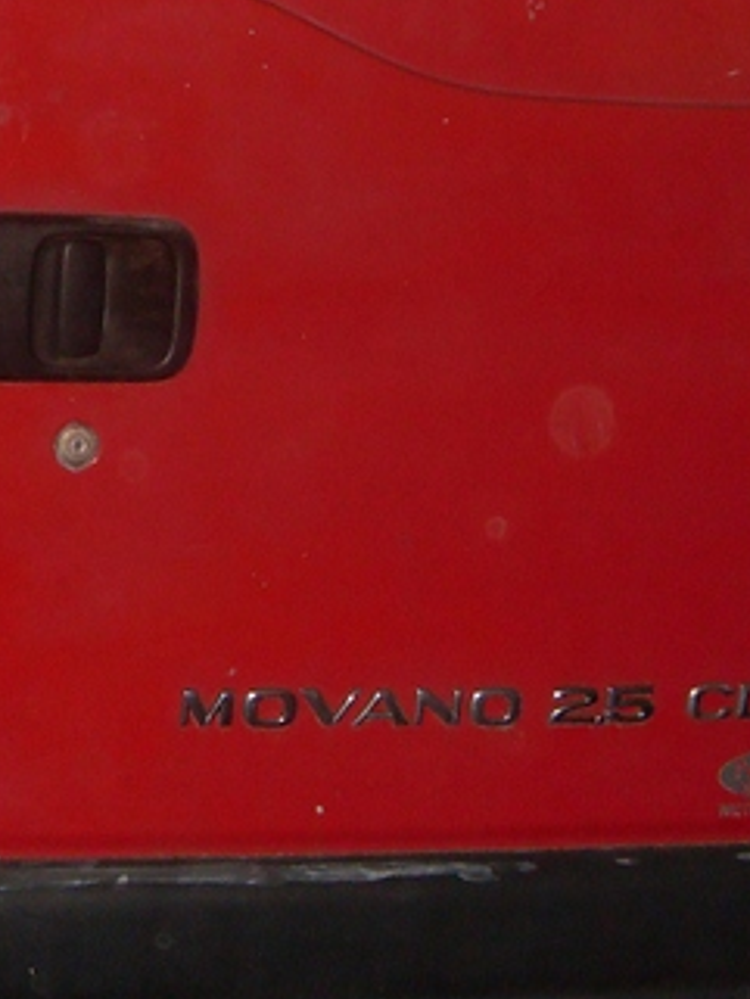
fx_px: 3407
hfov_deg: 12.5
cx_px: 93
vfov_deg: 16.6
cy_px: 277
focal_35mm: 118
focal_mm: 6.3
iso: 100
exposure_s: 1/45
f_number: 2.8
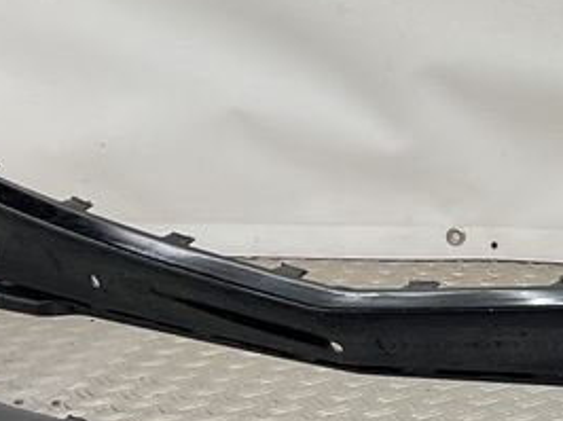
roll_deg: -2.5
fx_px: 1787
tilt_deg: -7.7
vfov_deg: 13.3
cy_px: 59
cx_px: 768
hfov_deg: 16.7
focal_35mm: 110
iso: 20
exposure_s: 1/100
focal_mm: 3
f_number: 1.8
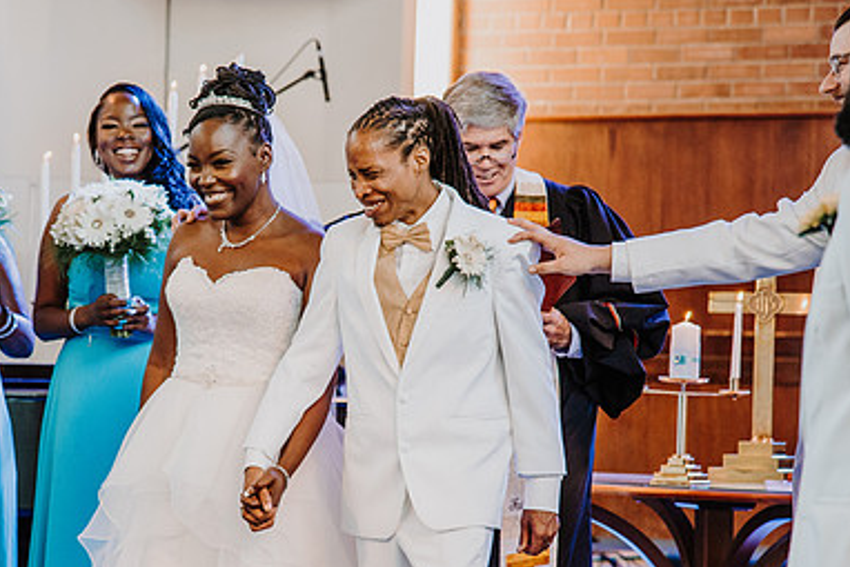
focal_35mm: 182
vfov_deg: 7.6
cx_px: 312
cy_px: 350
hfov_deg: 11.3
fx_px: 4299
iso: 1100
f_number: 4
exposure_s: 1/125
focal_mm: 120
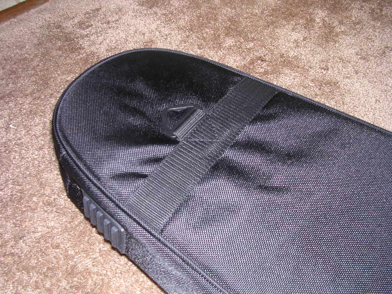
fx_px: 430
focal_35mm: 38
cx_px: 196
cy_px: 147
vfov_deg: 37.7
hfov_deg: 49.0
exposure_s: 1/60.1
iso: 100
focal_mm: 5.8
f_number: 2.8
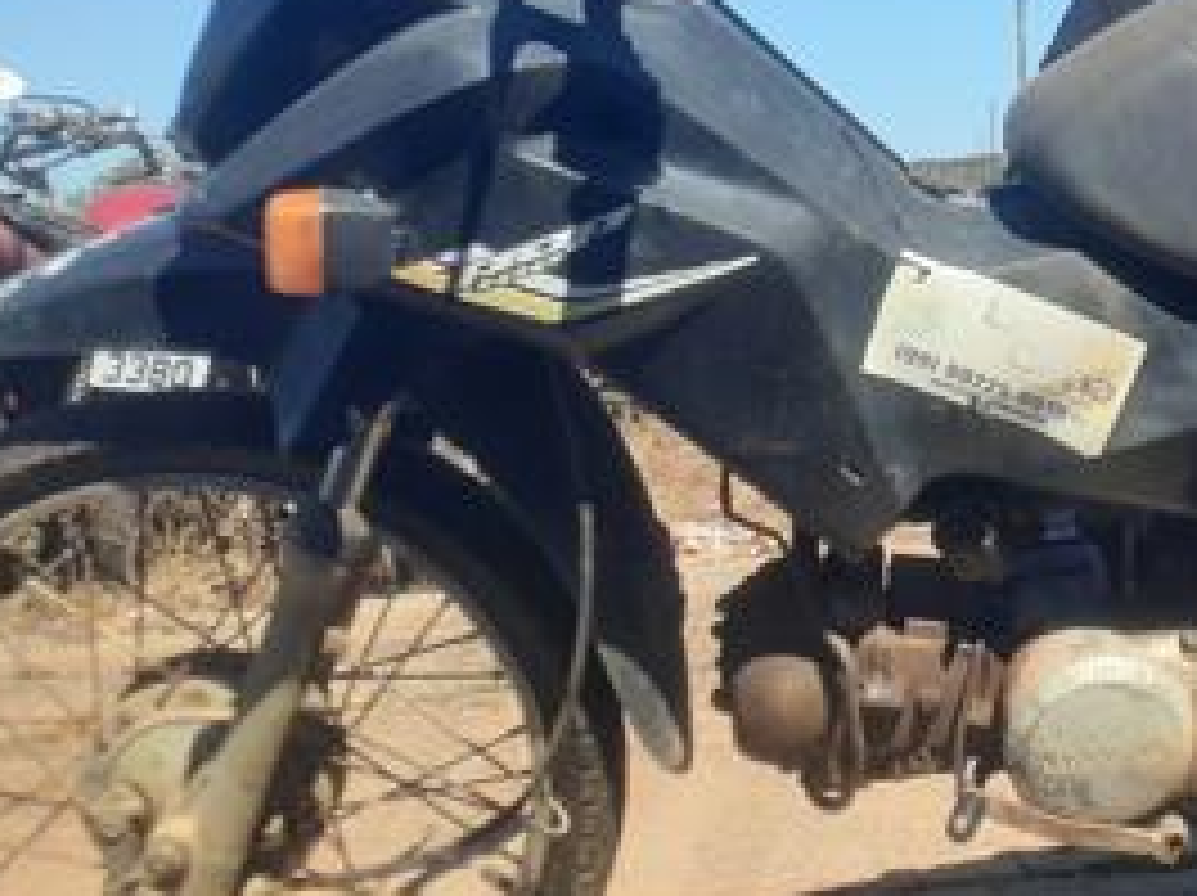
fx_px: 2246
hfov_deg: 28.5
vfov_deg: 22.2
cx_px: 1112
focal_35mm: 65
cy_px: 149
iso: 40
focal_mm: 3.6
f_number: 1.9
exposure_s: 1/734
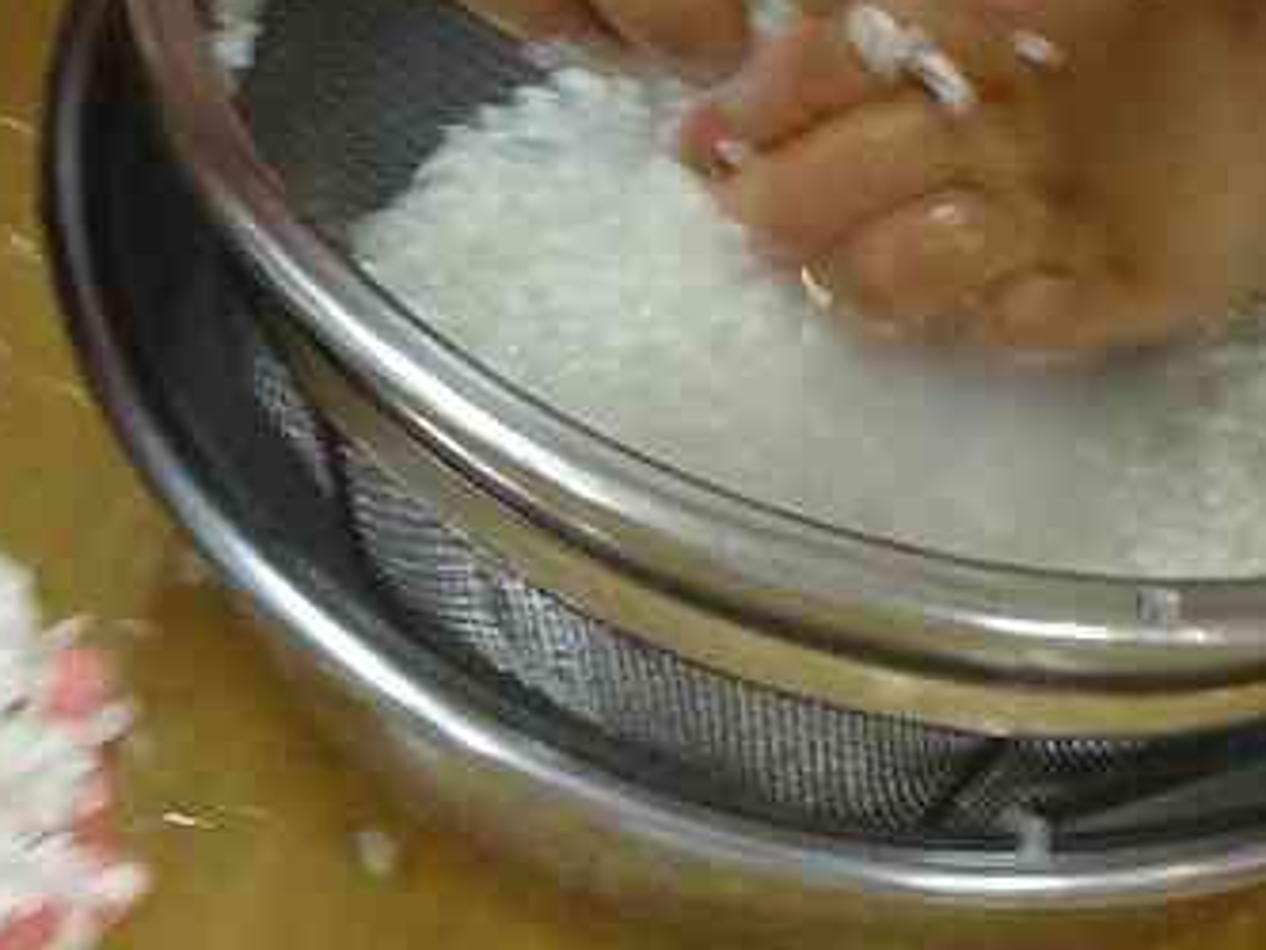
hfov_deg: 13.6
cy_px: -939
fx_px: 5268
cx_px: 1198
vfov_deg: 9.6
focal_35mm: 144
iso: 200
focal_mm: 4.1
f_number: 3.5
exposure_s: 1/30
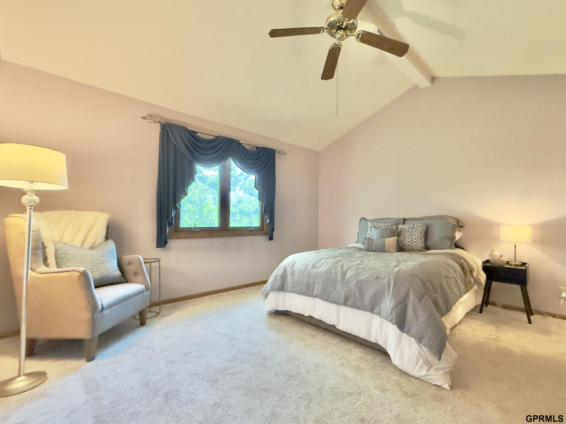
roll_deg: -0.5
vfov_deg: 85.7
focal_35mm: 14
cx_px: 283
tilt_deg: +1.8
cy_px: 212
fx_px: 229
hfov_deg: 102.1
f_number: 2.2
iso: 640
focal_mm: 2.22
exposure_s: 1/60
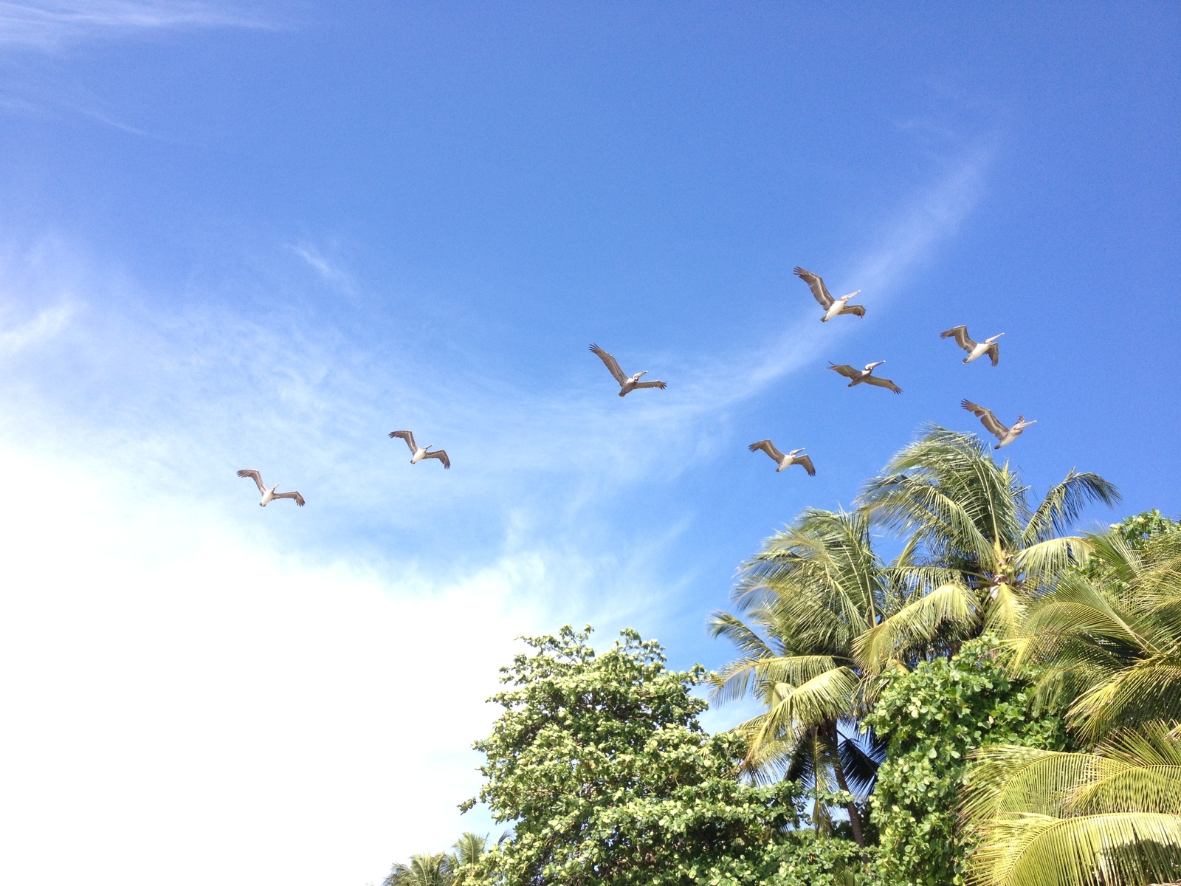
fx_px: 1194
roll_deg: -1.4
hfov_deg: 52.6
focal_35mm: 35
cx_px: 590
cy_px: 443
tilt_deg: +35.7
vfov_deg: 40.7
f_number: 2.4
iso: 50
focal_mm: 4.28
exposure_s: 1/836
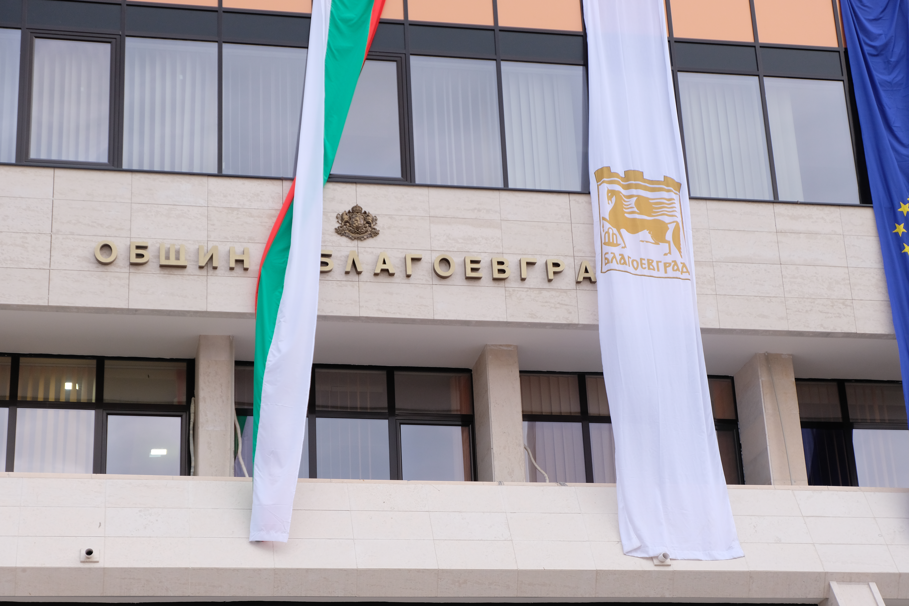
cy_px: 303
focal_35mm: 73
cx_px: 454
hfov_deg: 27.7
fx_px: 1843
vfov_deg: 18.7
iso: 640
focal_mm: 48.4
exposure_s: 1/60
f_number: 5.6
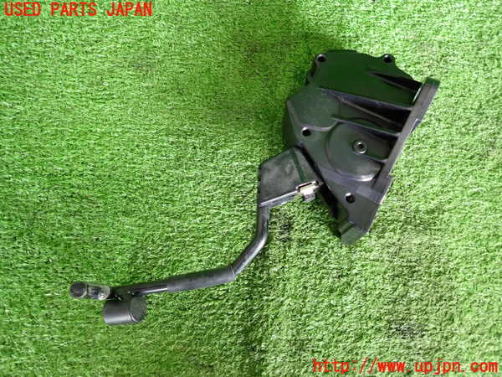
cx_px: 251
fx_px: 363
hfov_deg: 69.4
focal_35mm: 25
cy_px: 188
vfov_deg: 54.9
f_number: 2
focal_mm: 4.5
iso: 250
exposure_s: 1/30
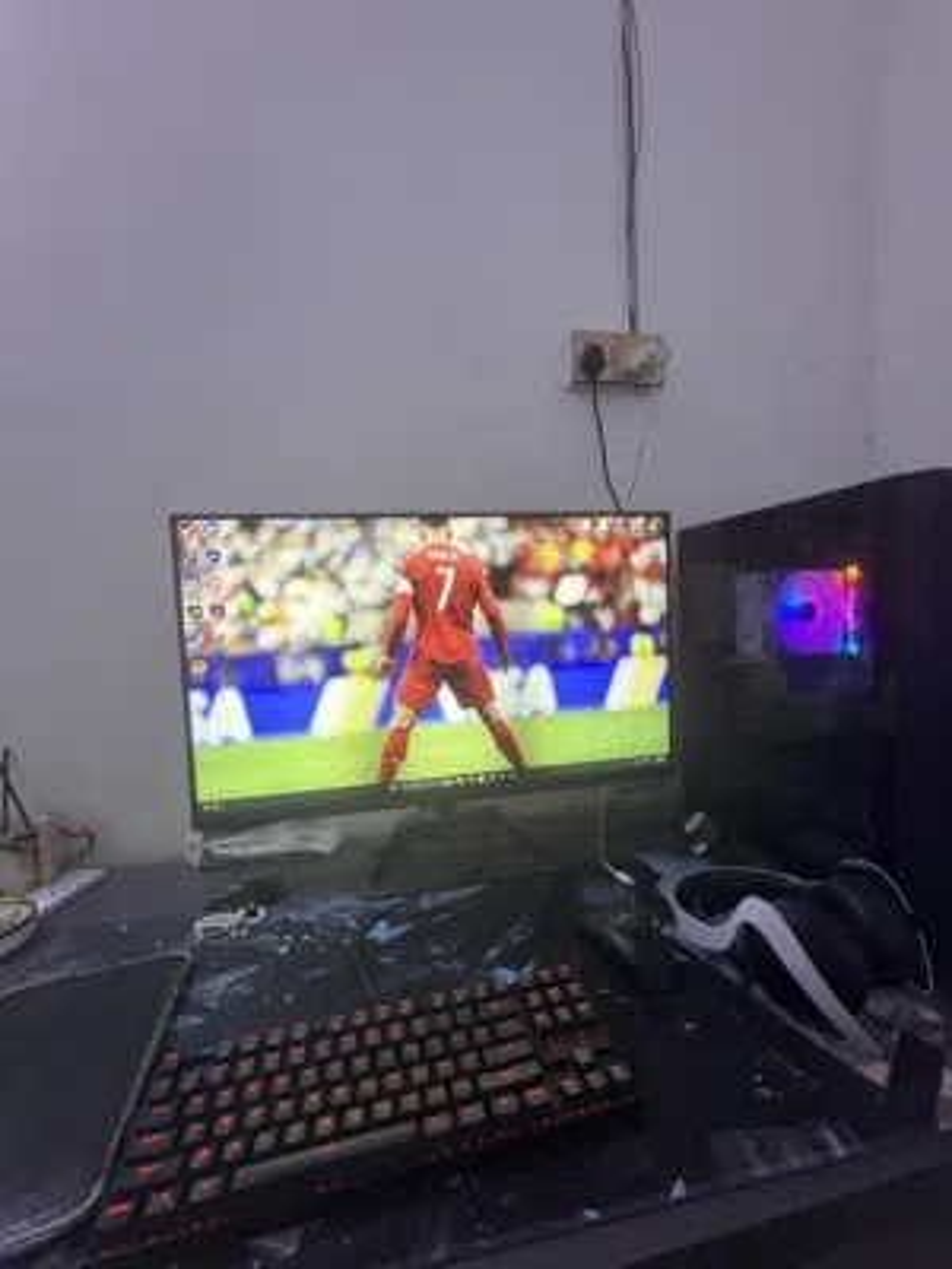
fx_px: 513
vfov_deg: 102.1
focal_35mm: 14
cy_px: 634
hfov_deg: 85.7
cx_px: 476
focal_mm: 2.22
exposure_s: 1/50
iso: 320
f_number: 2.2
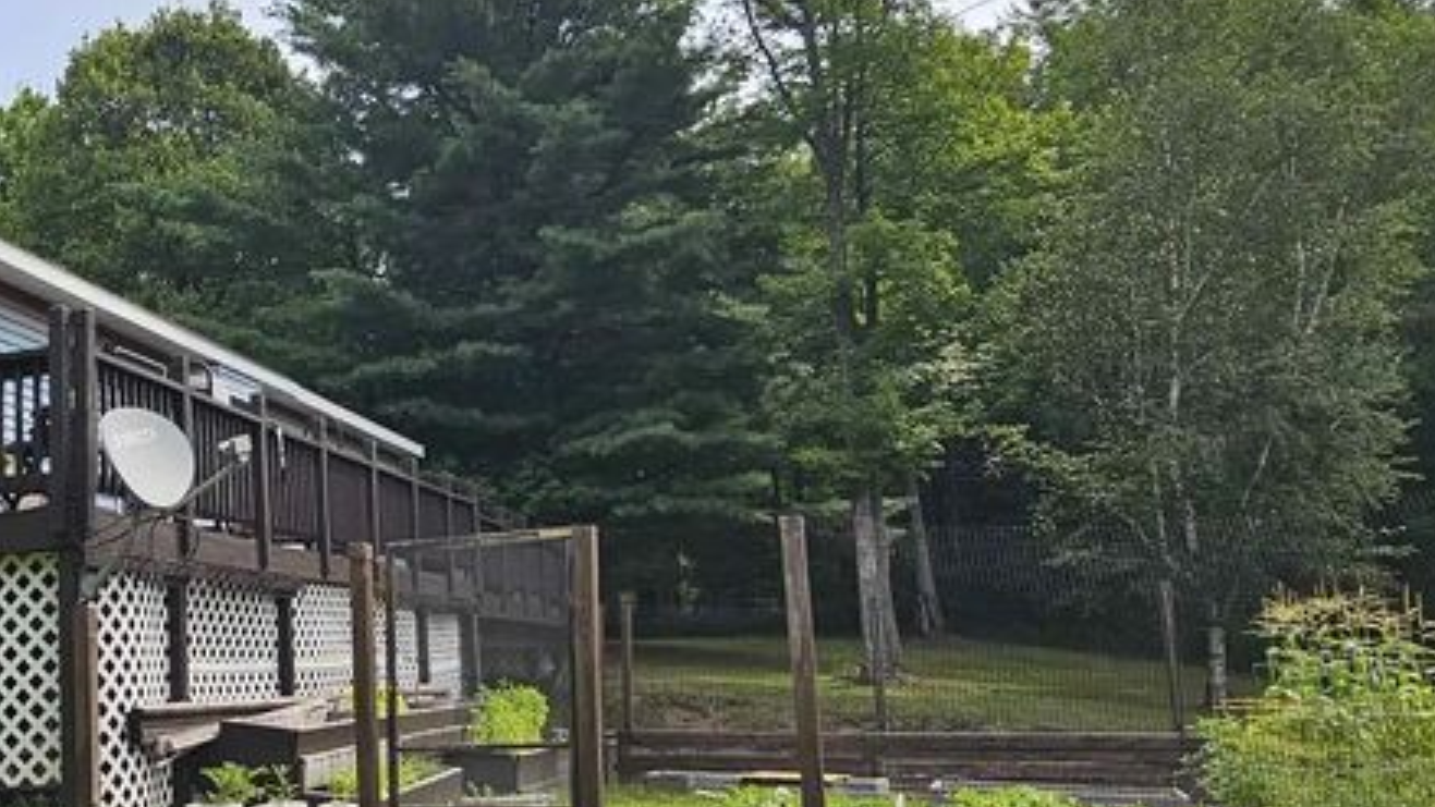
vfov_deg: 35.6
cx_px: 255
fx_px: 1256
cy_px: 435
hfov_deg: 54.7
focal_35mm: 33
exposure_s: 1/2043
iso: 50
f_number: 2.2
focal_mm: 2.2
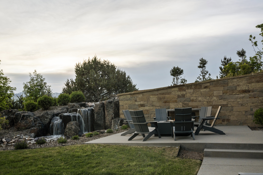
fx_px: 256
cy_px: 88
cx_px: 132
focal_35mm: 35
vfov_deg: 37.9
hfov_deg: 54.4
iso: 500
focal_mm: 35
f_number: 5.6
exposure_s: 1/10
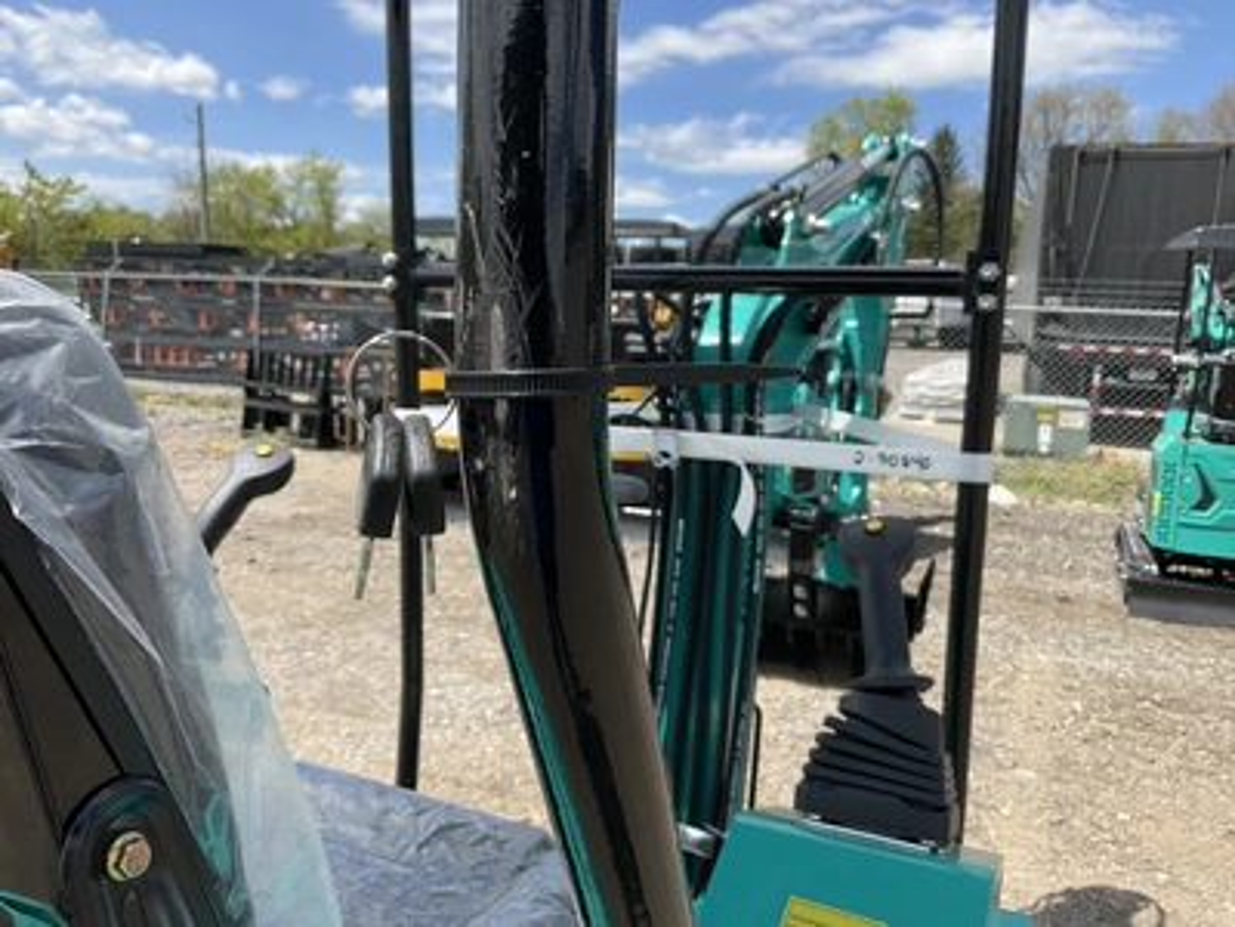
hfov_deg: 61.7
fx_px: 1035
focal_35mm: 29
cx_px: 618
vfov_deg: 48.2
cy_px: 464
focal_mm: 3
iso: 25
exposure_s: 1/1342
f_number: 1.8
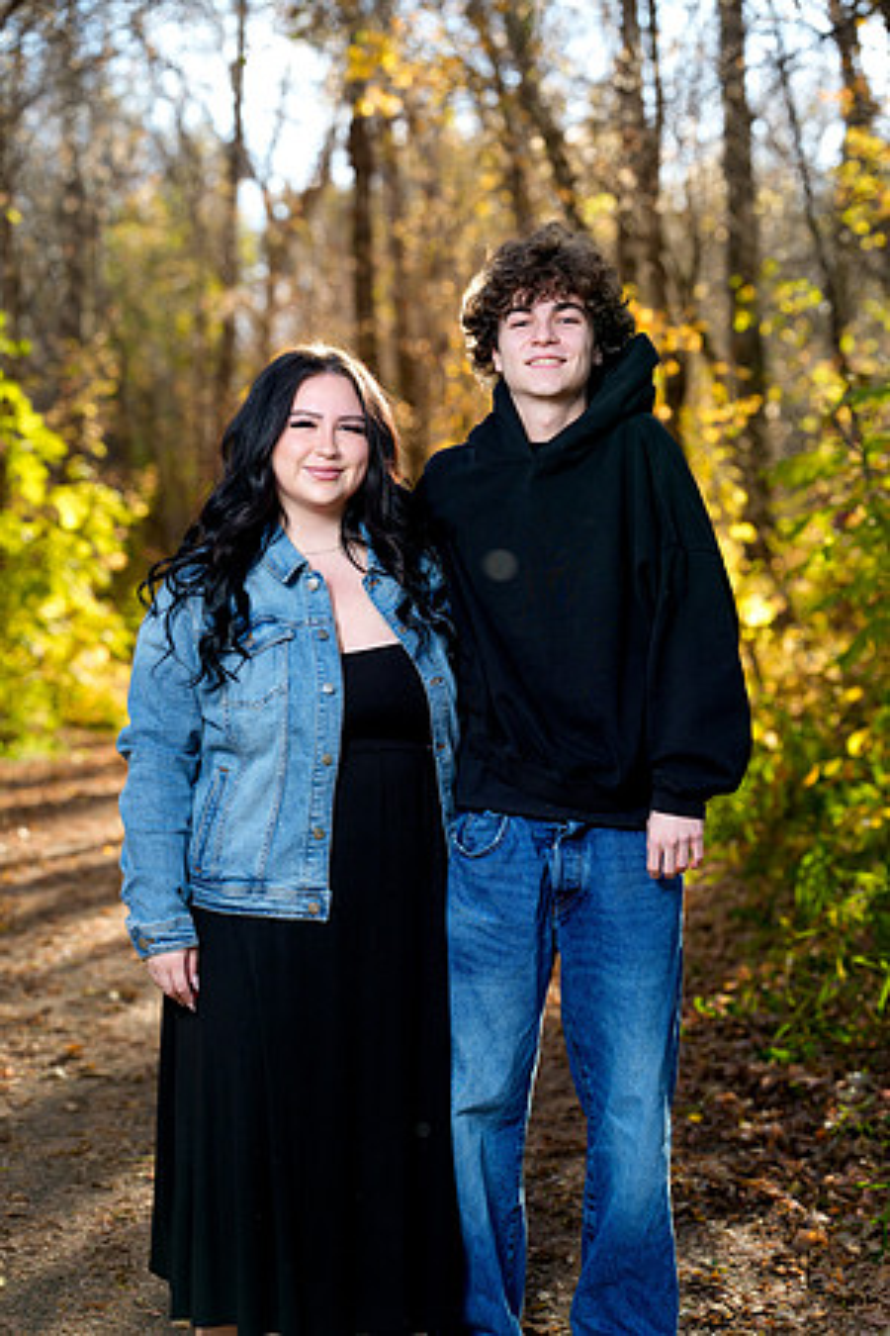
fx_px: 2707
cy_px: 668
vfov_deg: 27.7
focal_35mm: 73
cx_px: 445
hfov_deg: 18.7
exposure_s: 1/160
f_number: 3.2
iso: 400
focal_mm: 73
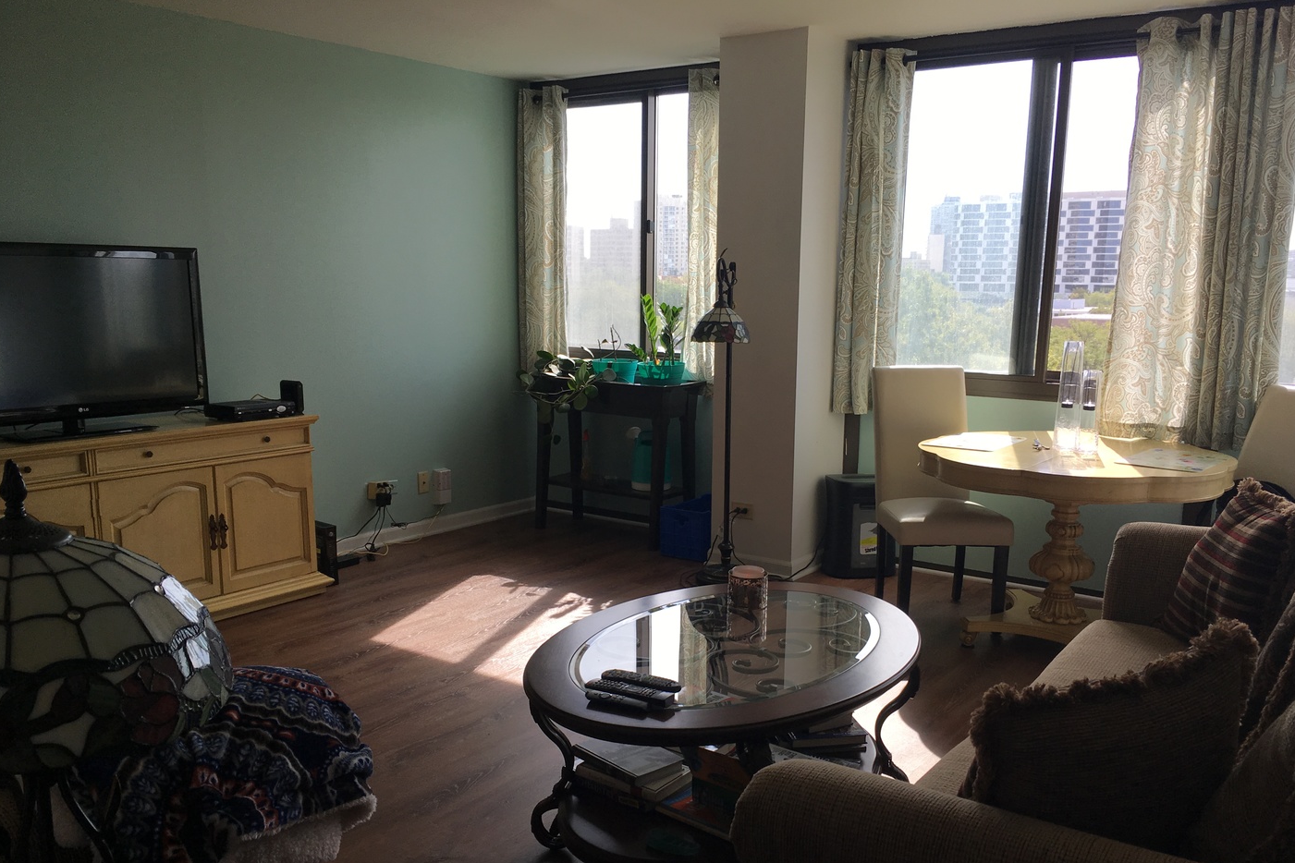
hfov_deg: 60.3
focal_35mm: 31
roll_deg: -1.0
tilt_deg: -12.3
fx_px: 1115
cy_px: 495
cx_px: 661
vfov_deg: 42.2
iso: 25
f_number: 2.2
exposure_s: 1/298
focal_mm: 4.15
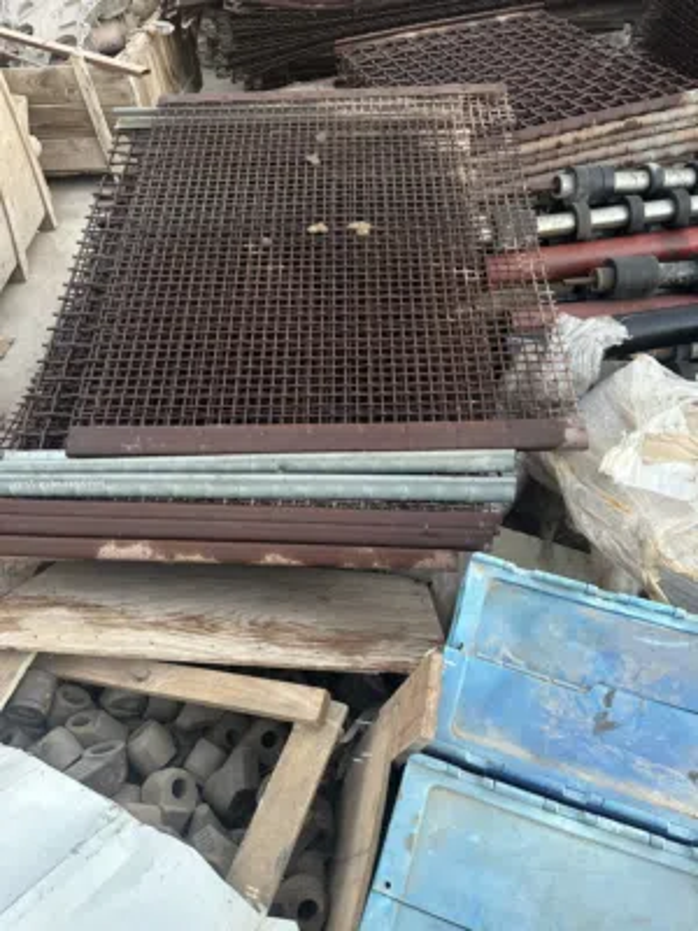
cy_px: 466
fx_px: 645
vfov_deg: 71.6
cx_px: 349
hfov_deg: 56.8
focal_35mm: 24
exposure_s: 1/60
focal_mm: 6.86
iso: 500
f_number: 1.78
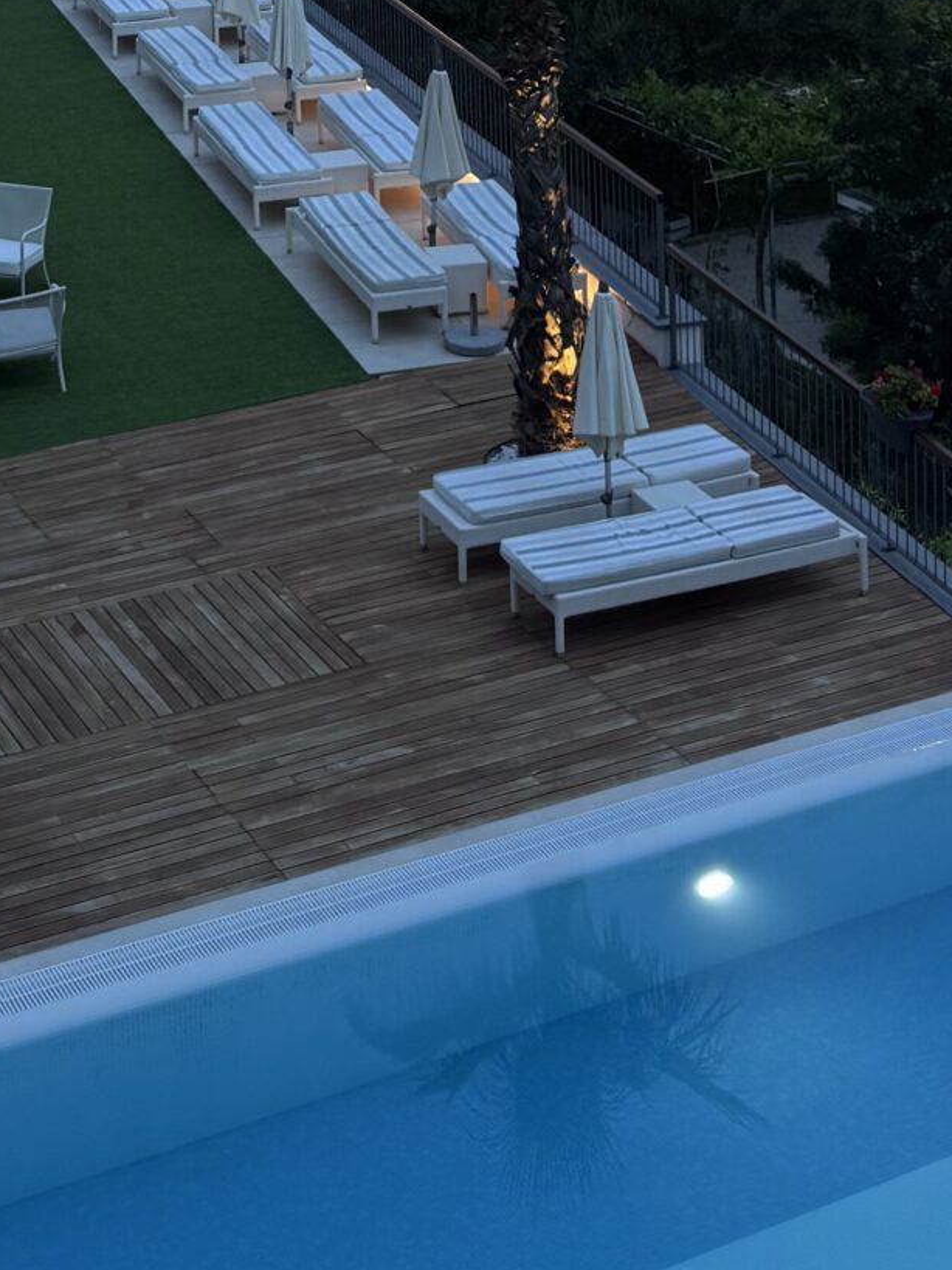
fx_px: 2751
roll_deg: +1.3
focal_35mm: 75
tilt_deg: -1.5
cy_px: -614
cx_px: 208
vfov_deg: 21.8
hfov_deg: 19.5
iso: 64
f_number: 1.78
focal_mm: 6.76
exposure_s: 1/121
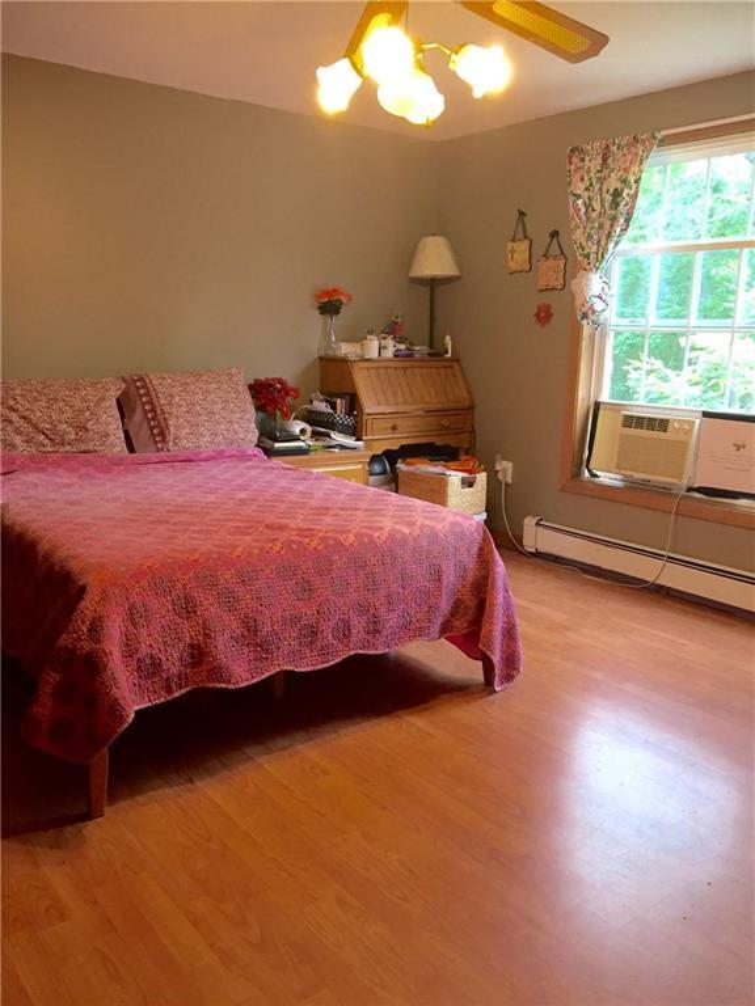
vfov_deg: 61.7
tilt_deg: -11.5
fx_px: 843
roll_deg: -1.1
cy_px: 503
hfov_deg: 48.2
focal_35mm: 29
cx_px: 378
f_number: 2.2
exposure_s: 1/30
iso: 80
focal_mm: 4.15
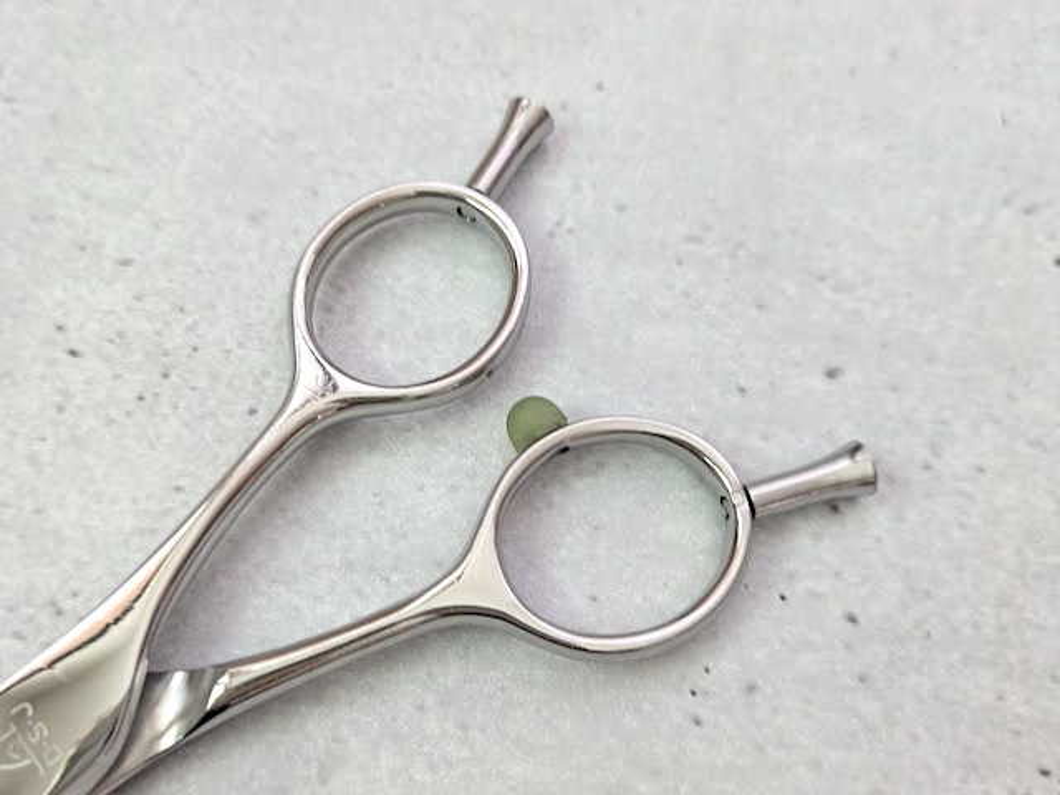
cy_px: 398
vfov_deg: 54.9
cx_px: 530
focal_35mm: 25
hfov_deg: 69.4
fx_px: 766
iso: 641
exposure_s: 1/40
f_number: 1.89
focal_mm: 5.43
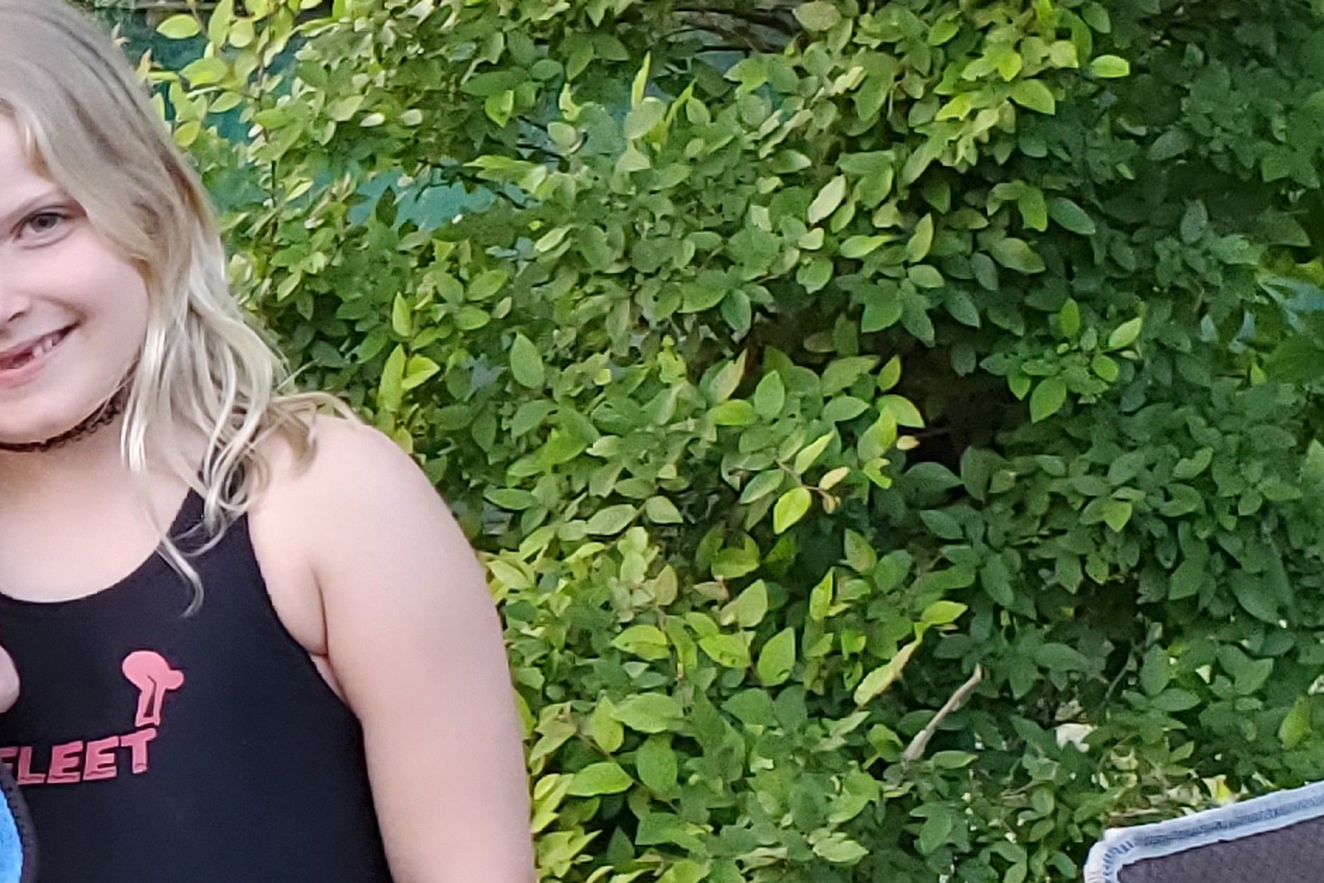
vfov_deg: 11.7
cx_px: -365
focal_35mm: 116
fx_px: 4267
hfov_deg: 16.7
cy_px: 831
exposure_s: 1/50
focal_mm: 4.3
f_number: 2.4
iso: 200
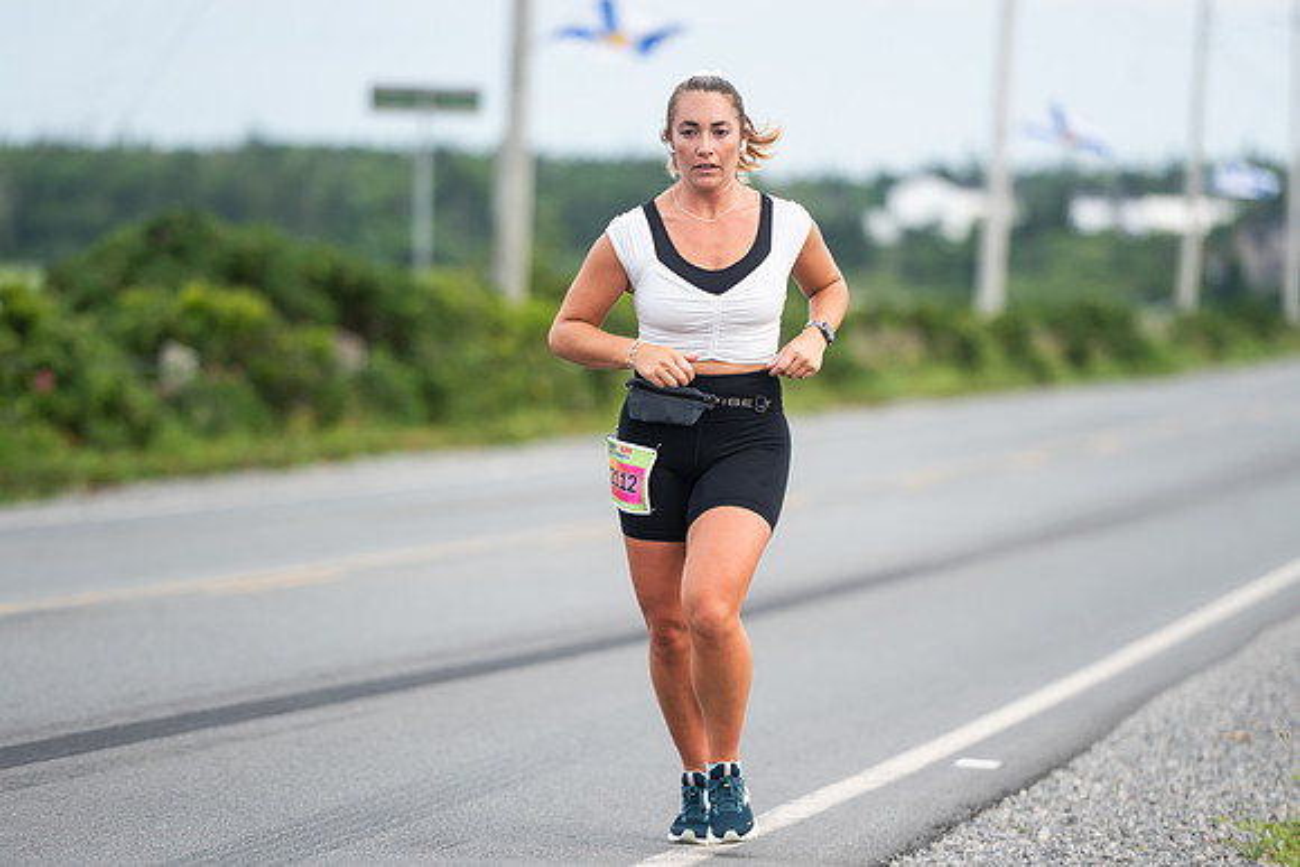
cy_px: 500
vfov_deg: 6.0
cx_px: 650
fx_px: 8329
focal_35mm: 231
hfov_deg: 8.9
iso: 500
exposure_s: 1/800
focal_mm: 200
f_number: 4.5
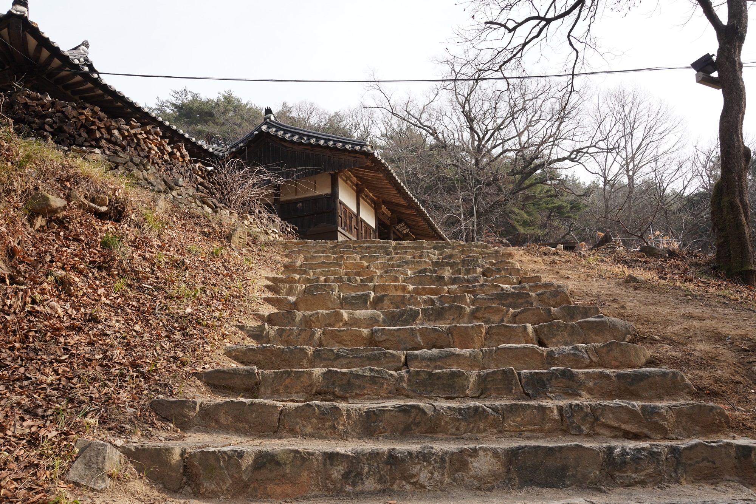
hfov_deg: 65.5
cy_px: 252
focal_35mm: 28
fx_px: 588
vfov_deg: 46.4
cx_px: 378
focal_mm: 28
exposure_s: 1/100
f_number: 11
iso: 200
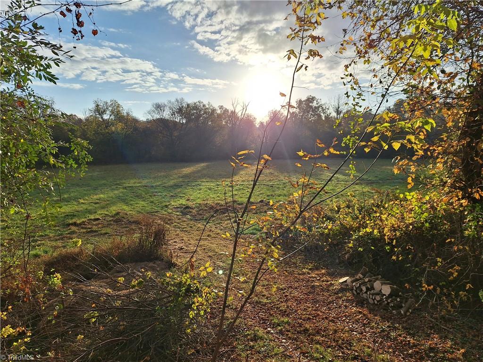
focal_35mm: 23
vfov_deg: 58.9
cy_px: 181
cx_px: 242
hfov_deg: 73.9
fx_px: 321
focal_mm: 5.54
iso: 40
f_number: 1.8
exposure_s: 1/3831
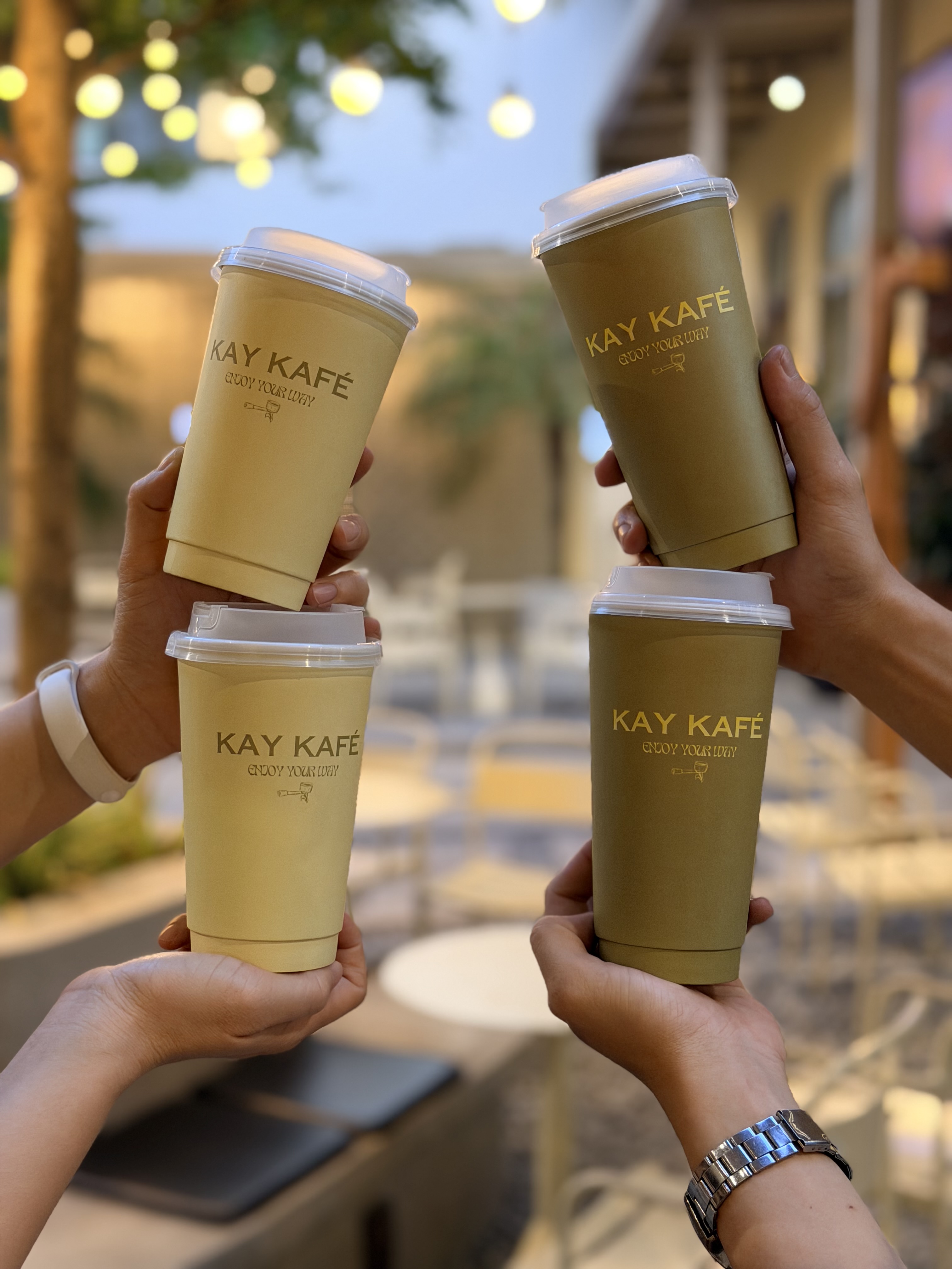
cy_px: 634
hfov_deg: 30.3
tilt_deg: -6.6
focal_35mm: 48
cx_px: 476
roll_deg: -0.6
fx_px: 1760
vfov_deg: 39.7
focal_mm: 6.76
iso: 200
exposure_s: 1/100
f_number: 1.78
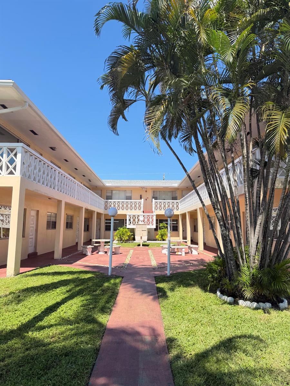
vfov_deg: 71.6
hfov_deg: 56.8
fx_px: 268
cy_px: 193
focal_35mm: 24
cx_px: 145
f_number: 1.78
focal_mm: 6.76
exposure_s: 1/2445
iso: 80
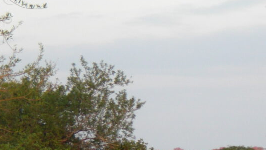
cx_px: 194
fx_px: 1685
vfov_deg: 5.1
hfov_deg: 9.0
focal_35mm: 239
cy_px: 133
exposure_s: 1/80
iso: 200
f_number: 5.9
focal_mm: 18.9
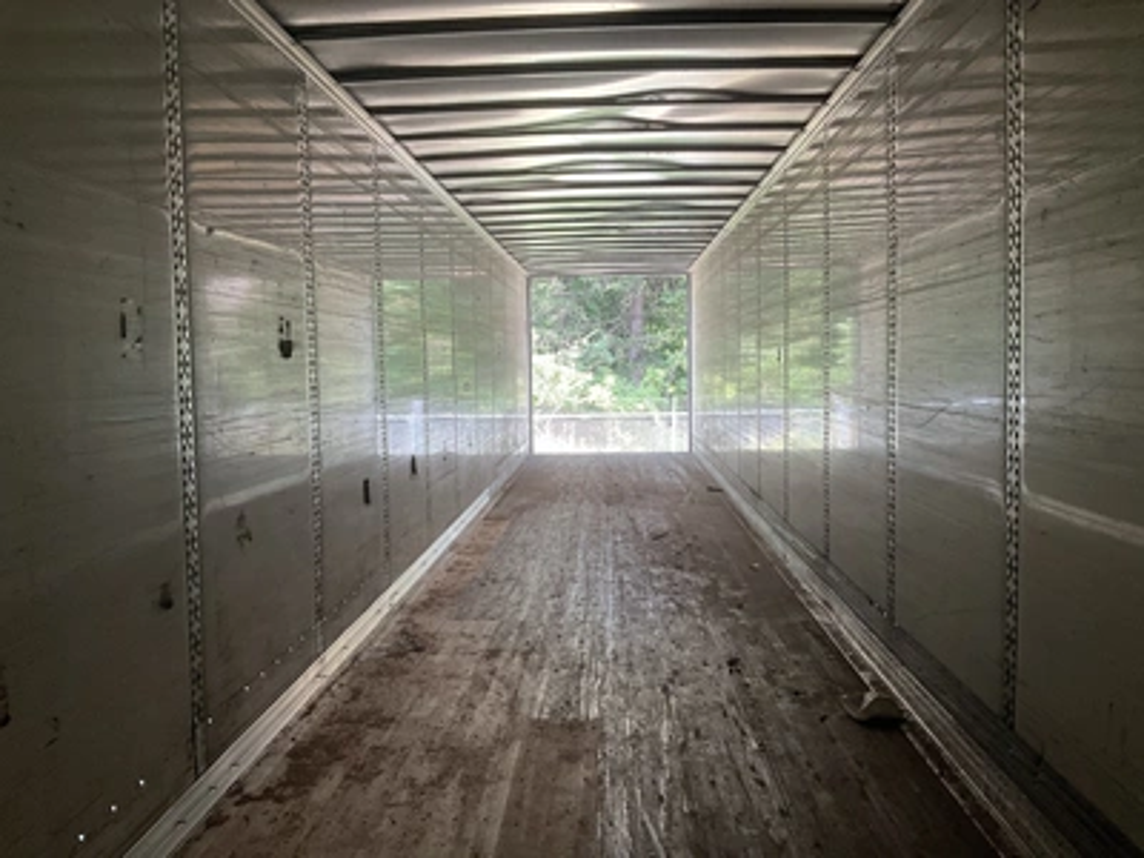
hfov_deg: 61.7
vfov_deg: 48.2
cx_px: 572
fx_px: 958
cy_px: 429
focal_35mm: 29
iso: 64
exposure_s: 1/62
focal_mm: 3
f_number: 1.8
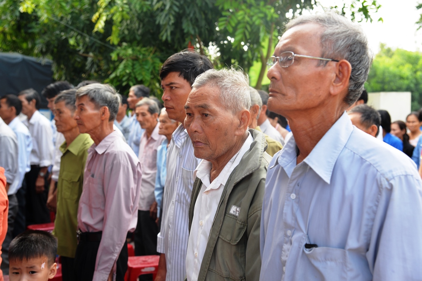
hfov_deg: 39.6
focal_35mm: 50
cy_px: 140
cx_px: 211
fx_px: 586
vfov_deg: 27.0
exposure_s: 1/100
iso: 200
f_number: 5
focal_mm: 50
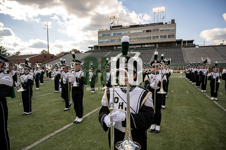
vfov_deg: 53.2
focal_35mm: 24
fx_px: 151
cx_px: 113
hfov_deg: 73.7
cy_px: 75
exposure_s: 1/2000
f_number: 4
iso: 250
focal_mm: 24
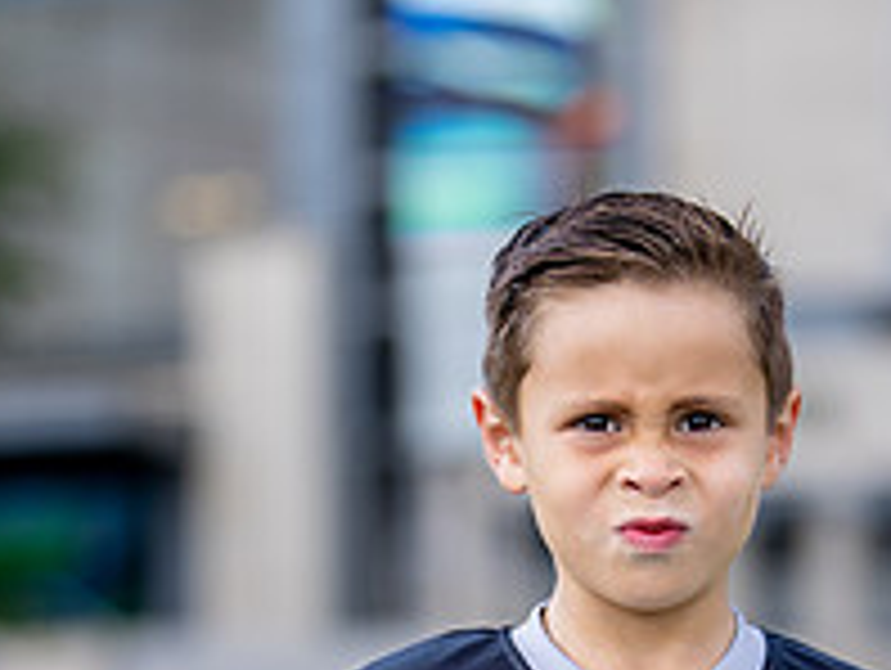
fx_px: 4510
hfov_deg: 11.3
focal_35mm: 175
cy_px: 738
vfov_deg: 8.4
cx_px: 661
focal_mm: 50
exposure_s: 1/1600
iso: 100
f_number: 1.2
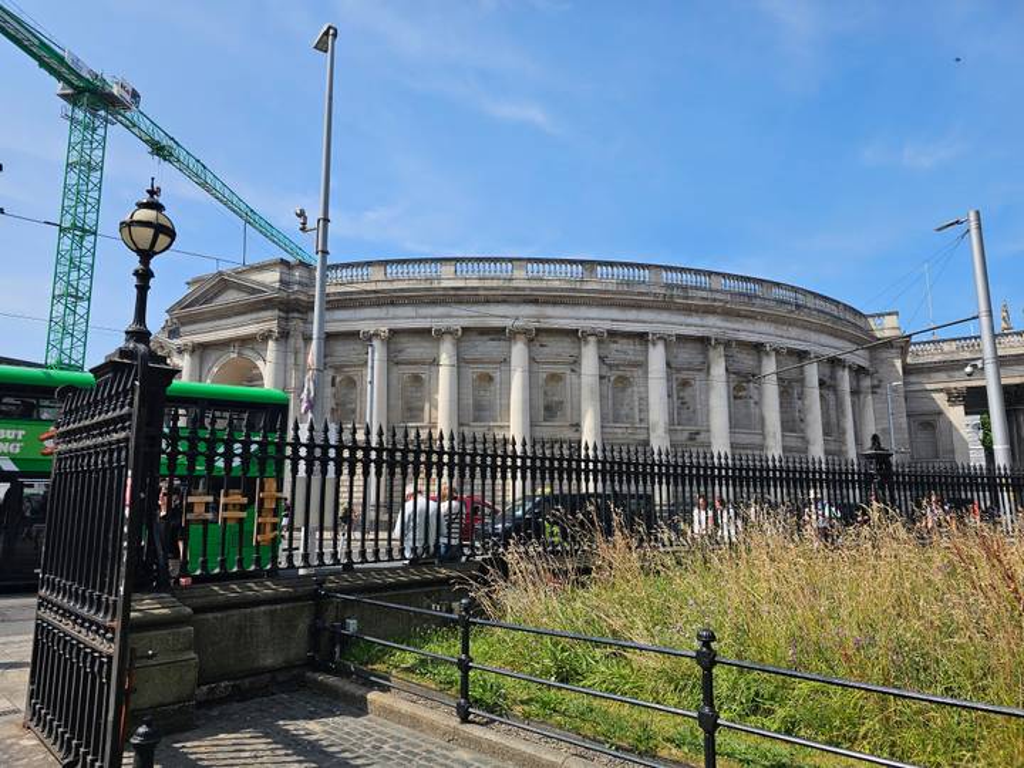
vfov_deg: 58.9
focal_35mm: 23
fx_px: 680
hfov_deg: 73.9
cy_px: 384
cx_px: 512
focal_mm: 6.3
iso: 10
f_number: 1.7
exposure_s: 1/650
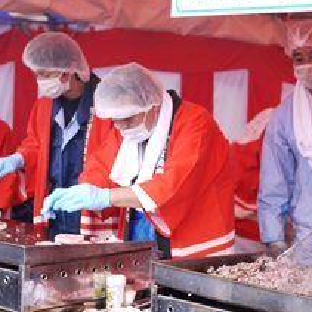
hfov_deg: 18.3
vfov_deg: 18.4
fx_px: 959
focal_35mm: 94
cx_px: 256
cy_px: 98
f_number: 1.8
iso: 100
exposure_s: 1/800
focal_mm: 20
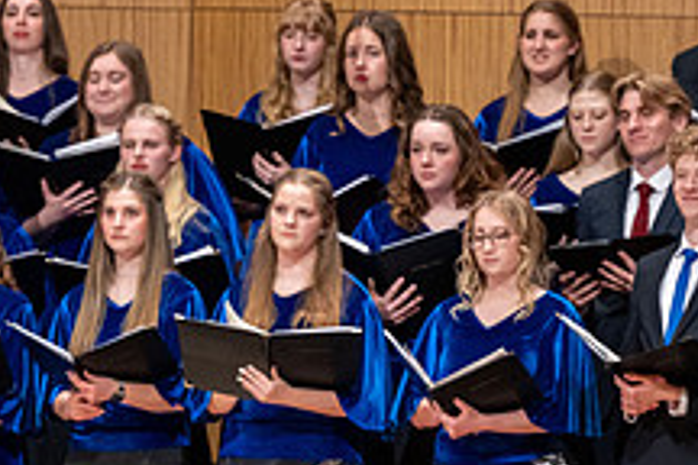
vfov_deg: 3.1
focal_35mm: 443
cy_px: 502
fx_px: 8589
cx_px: 407
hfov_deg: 4.7
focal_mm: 165
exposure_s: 1/200
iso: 2500
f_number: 4
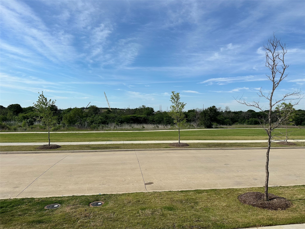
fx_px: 211
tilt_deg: +0.4
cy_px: 114
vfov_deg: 56.8
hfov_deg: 71.6
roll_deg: -1.4
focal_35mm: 24
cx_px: 152
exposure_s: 1/6623
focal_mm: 6.86
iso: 80
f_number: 1.78
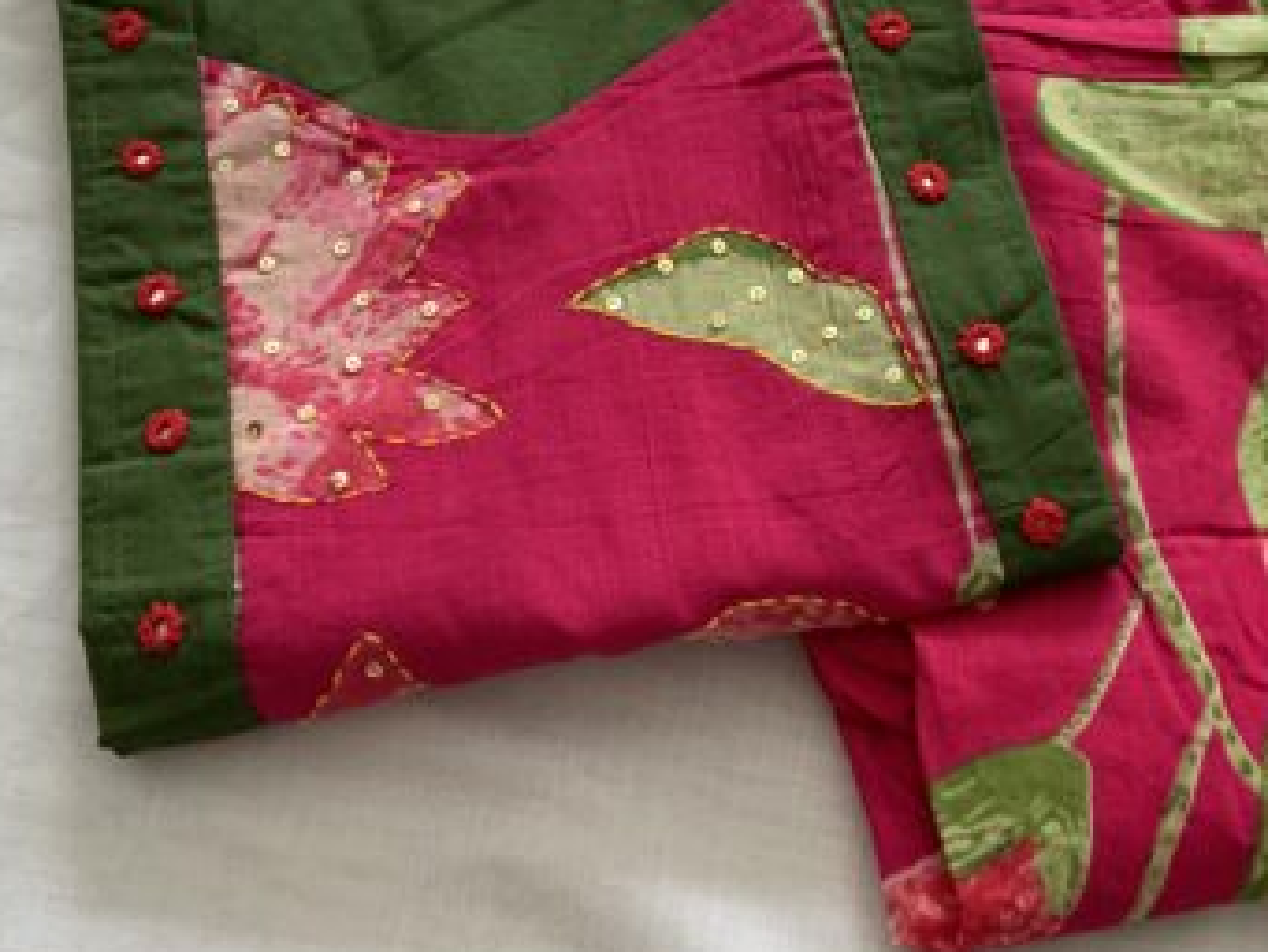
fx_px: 1869
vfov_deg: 28.2
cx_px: 718
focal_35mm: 51
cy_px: 234
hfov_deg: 37.4
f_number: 1.8
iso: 20
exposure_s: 1/122
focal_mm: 3
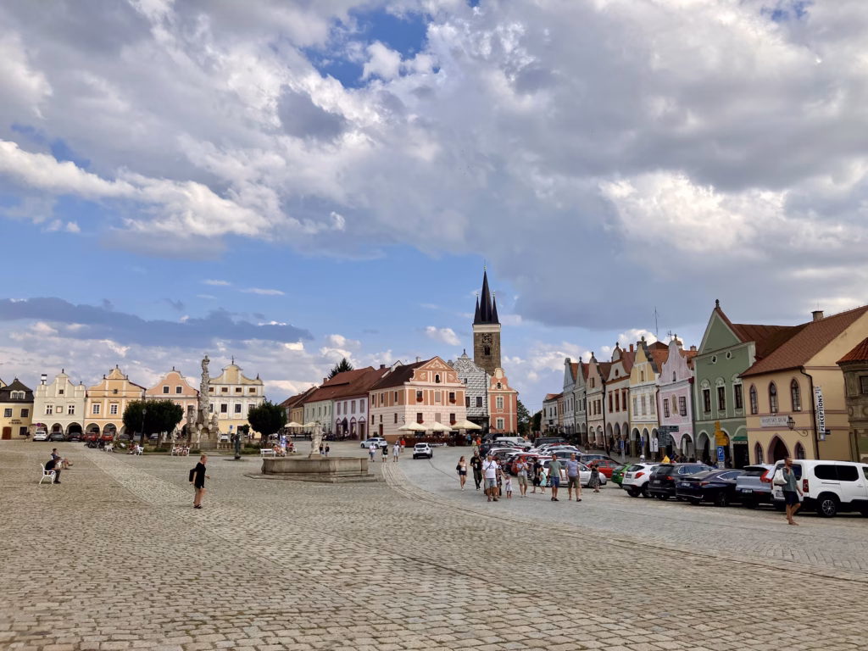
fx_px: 702
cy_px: 326
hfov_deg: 63.4
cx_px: 434
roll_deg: +0.4
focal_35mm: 28
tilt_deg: +9.8
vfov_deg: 49.7
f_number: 1.8
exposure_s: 1/2114
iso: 32
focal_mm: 3.99
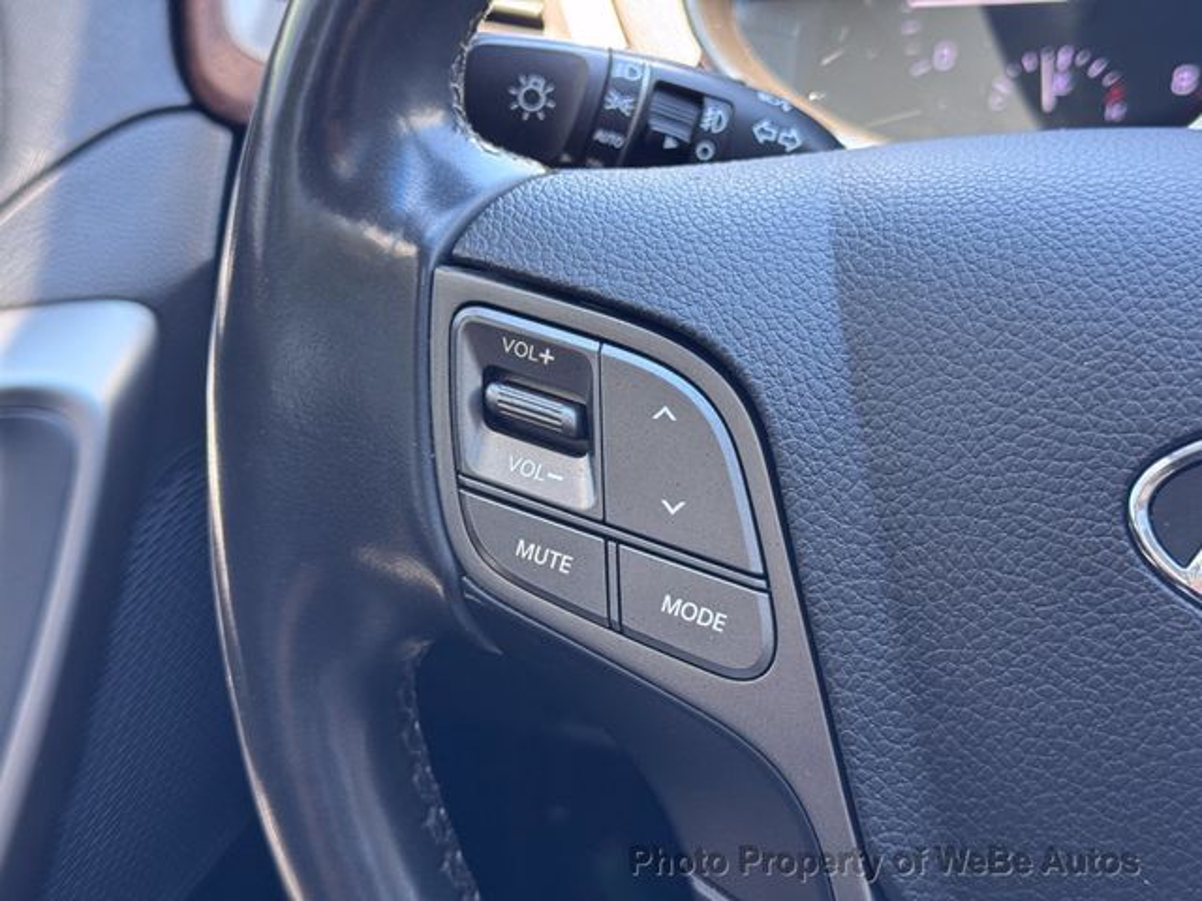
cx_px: 601
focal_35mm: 48
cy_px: 450
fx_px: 1667
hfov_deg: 39.7
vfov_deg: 30.3
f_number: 1.78
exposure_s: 1/60
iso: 125
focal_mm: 6.76
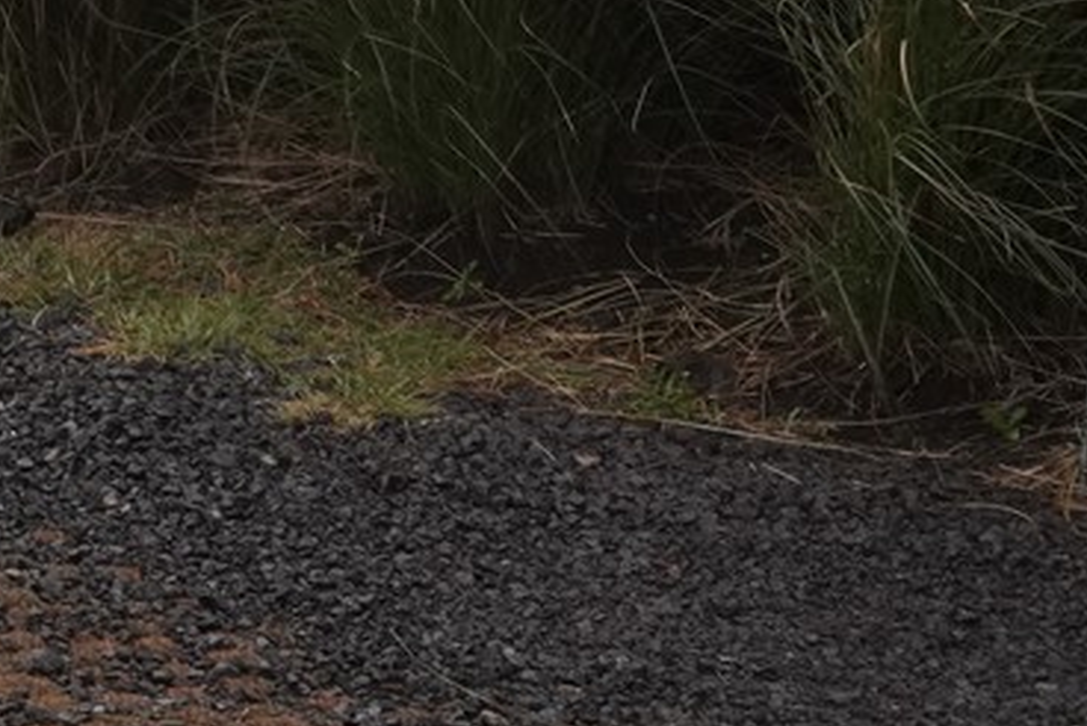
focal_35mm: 190
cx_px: -780
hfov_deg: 10.3
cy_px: -511
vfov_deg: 7.1
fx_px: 5741
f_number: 11
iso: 1250
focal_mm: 35
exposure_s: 1/100
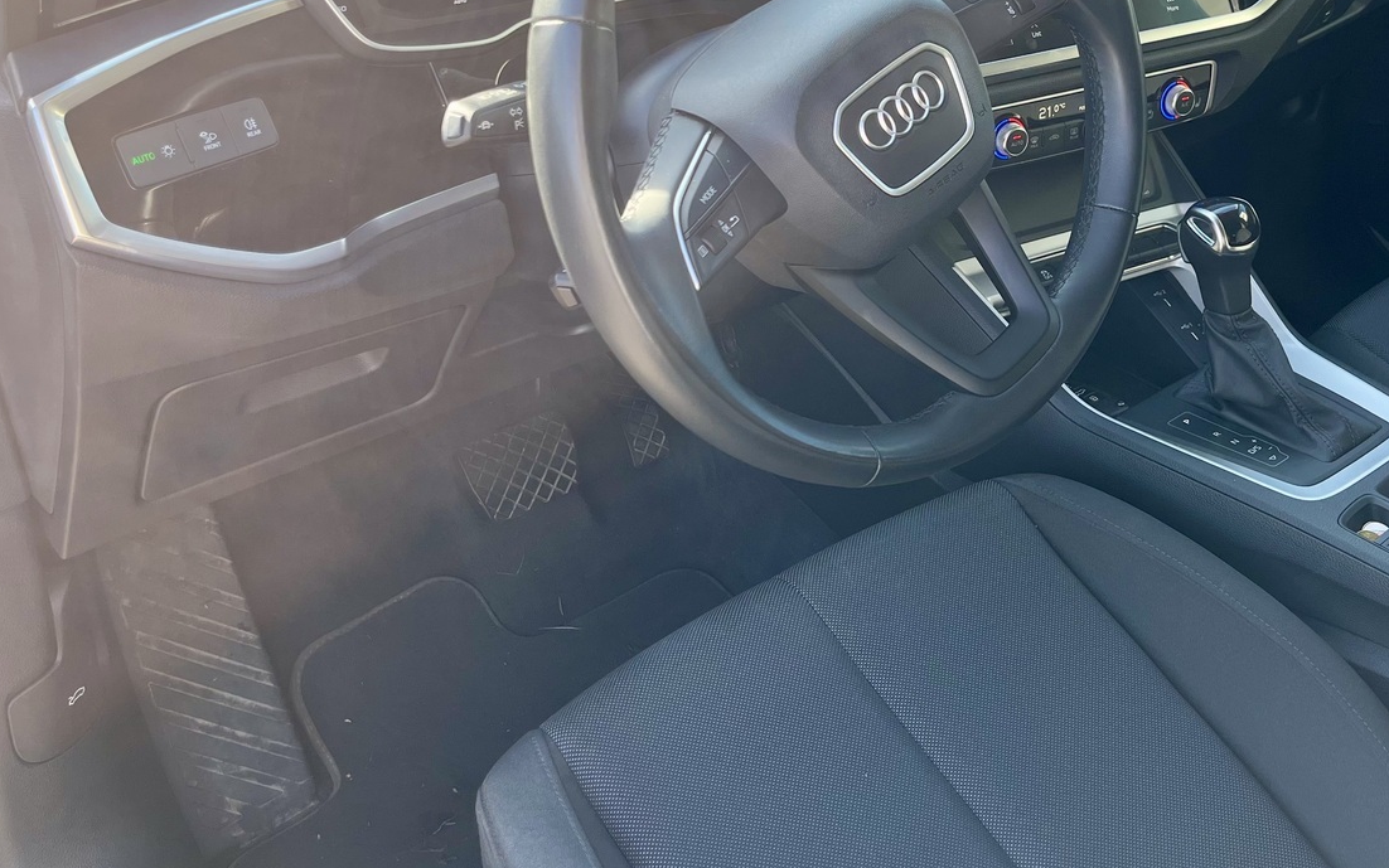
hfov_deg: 48.5
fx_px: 1514
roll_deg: -0.4
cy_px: 131
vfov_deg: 30.9
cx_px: 911
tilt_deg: -21.4
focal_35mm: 40
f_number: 1.6
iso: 50
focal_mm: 5.1
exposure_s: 1/298
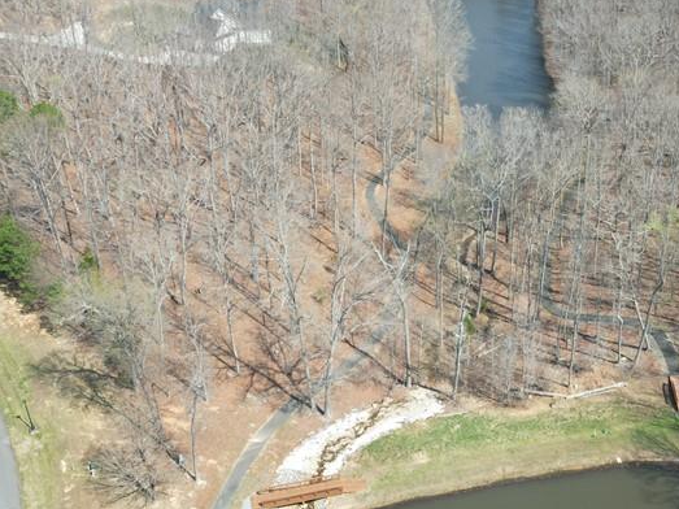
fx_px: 922
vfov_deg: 30.7
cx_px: 476
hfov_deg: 39.7
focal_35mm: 47
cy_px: 325
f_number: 1.7
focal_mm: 6.72
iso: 100
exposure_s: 1/1250
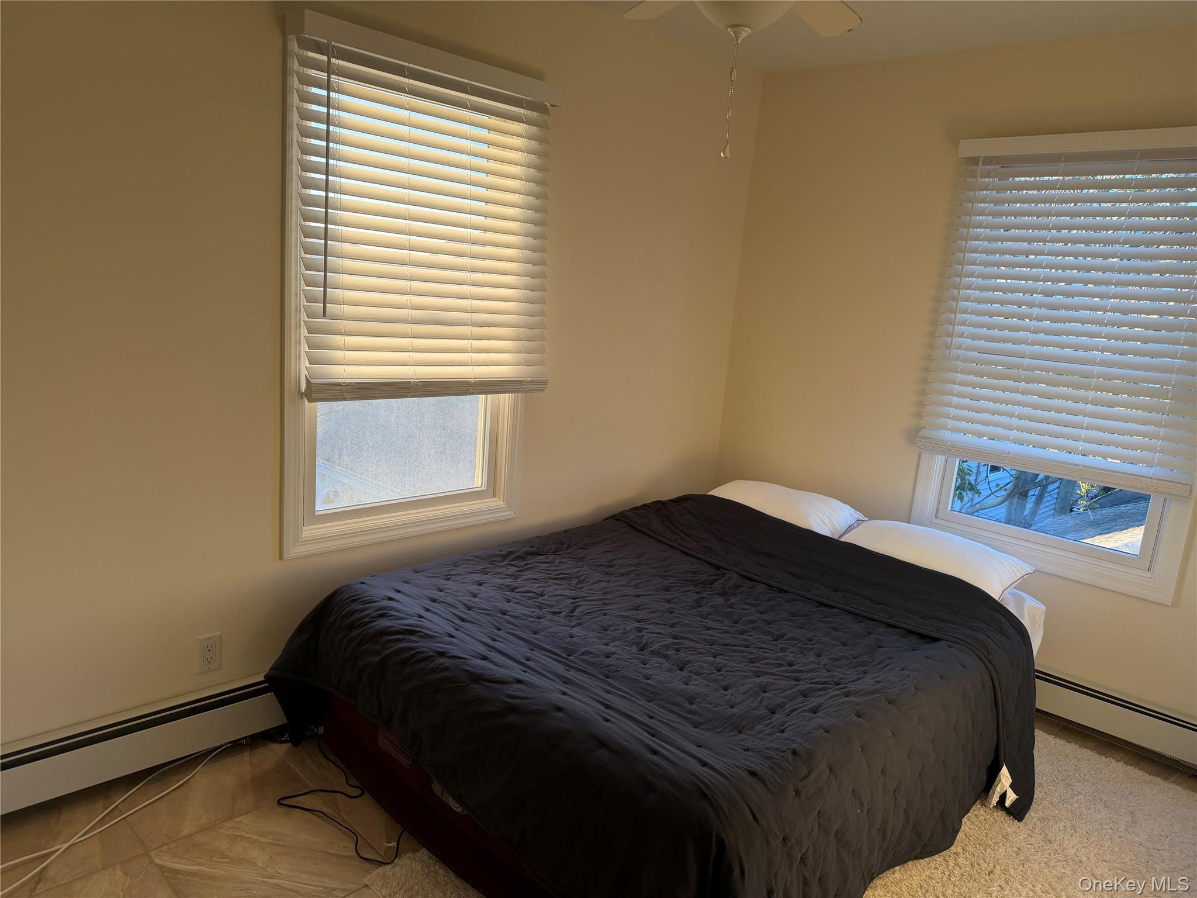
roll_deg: -4.4
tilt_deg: -10.9
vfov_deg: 56.8
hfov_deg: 71.6
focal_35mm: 24
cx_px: 598
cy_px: 449
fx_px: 830
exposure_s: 1/157
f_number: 1.78
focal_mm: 6.76
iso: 100
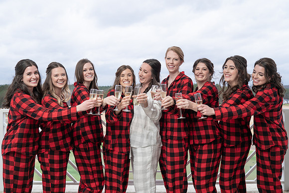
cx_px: 145
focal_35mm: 37
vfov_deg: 36.2
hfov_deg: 52.3
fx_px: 295
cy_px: 93
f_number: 4
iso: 100
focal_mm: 35
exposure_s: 1/250
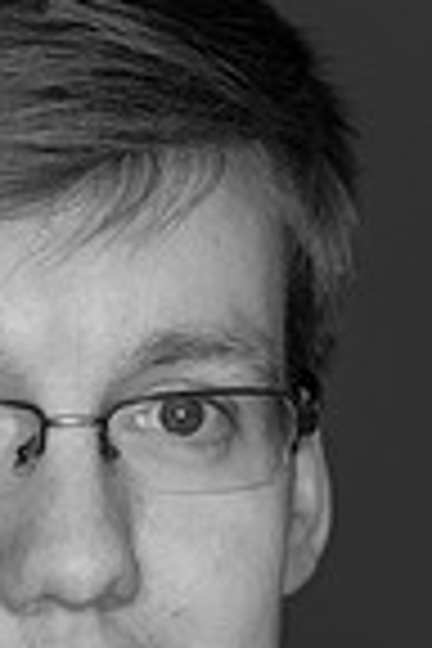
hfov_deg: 5.2
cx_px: 4
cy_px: 698
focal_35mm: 265
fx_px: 4770
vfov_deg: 7.7
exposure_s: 1/250
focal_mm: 85
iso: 2000
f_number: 3.5
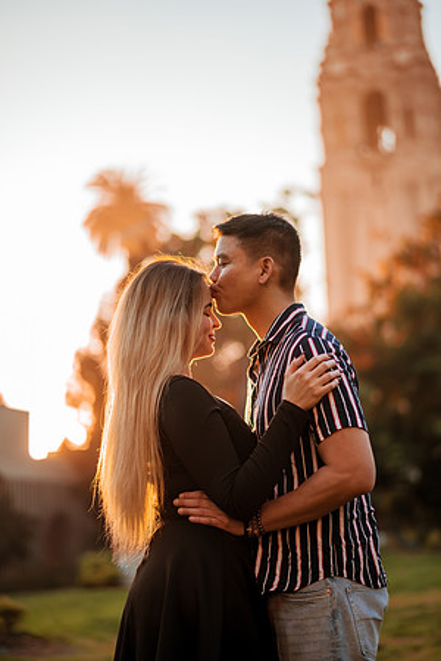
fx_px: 1066
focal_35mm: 58
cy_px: 330
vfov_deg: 34.5
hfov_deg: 23.4
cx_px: 220
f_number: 1.4
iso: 100
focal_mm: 58
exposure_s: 1/800
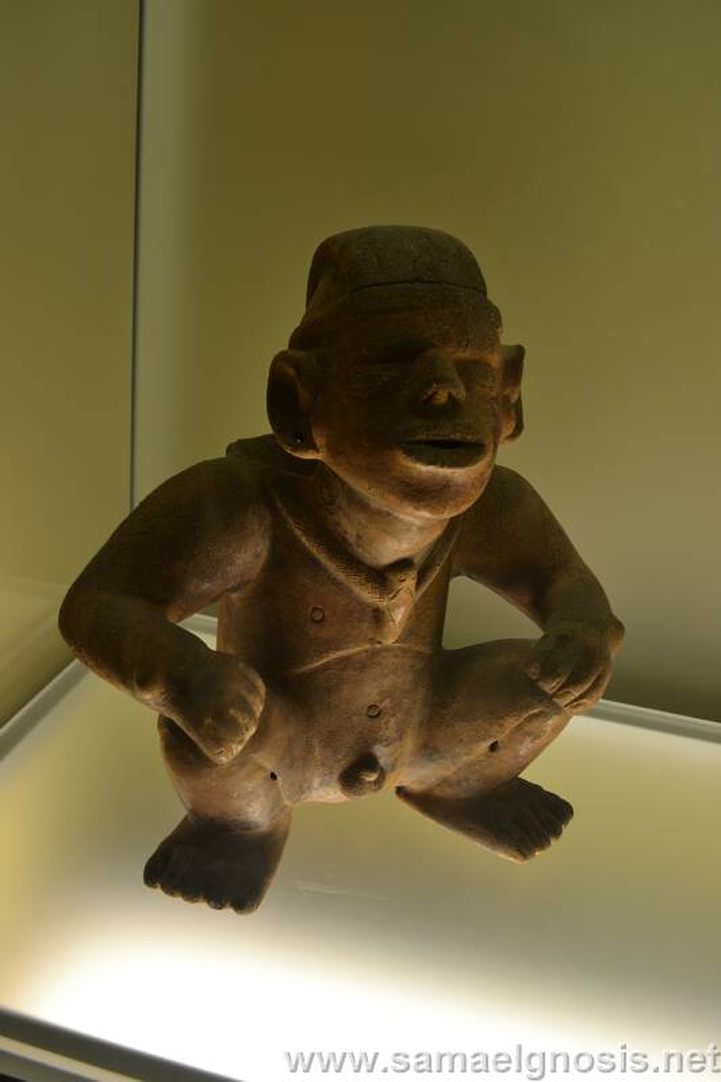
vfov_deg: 61.9
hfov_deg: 43.6
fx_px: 902
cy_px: 541
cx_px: 360
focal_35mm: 30
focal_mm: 20
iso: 220
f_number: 5.6
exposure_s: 1/15
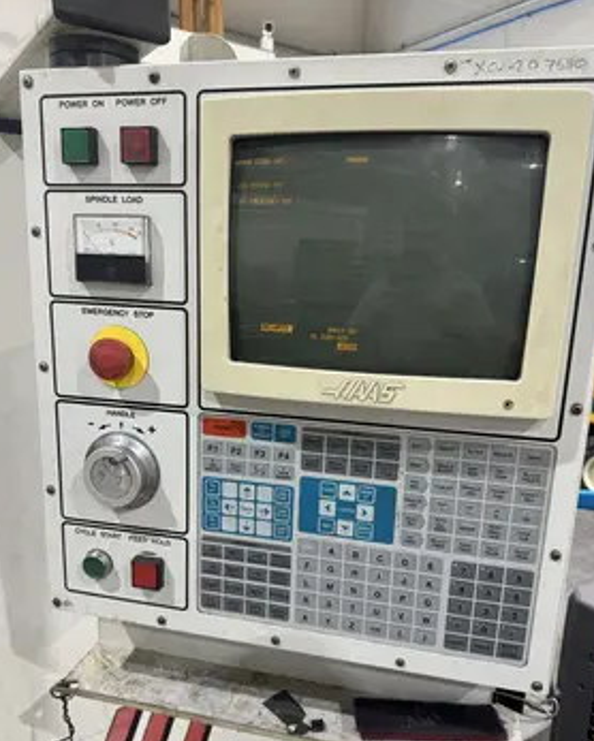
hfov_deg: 53.2
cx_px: 286
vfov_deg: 63.9
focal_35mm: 27
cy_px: 408
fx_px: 593
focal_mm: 6.8
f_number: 1.8
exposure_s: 1/60
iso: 125
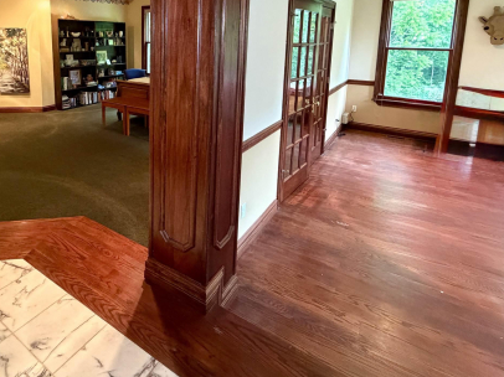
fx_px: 335
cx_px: 169
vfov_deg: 55.3
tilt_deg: -8.1
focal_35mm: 23
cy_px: 83
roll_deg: -0.8
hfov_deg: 71.8
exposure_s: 1/60
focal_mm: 2.22
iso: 640
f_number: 2.2
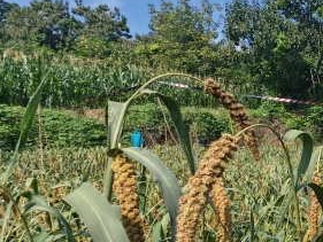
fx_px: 345
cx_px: 387
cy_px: 146
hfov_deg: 37.7
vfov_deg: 38.5
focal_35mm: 37
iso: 50
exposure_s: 1/480
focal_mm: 1.82
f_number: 2
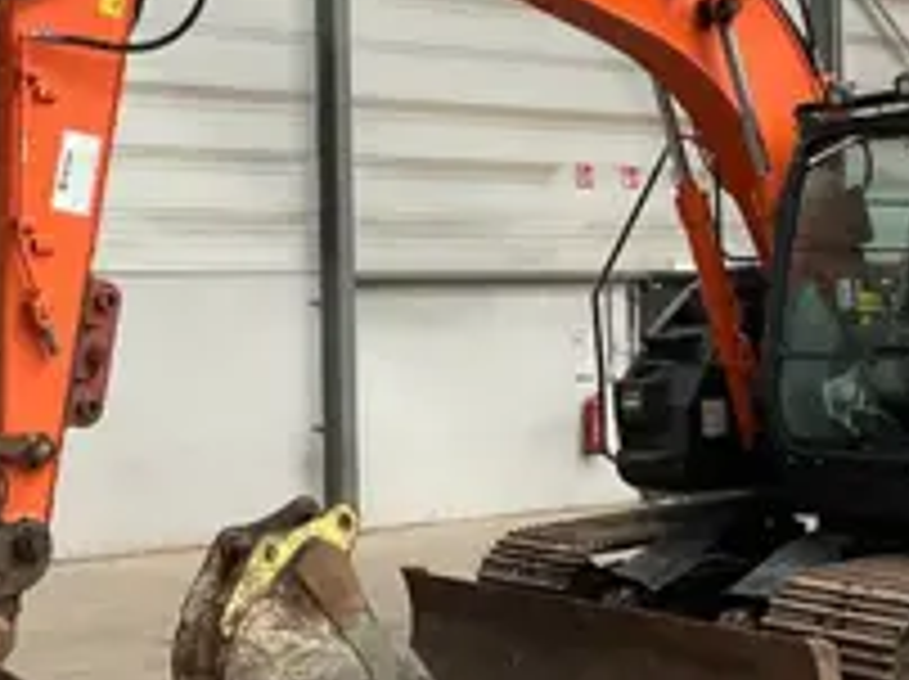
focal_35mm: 69
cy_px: 252
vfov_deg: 21.2
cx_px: 414
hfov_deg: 28.2
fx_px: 1810
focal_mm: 3
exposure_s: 1/60
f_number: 1.8
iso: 160
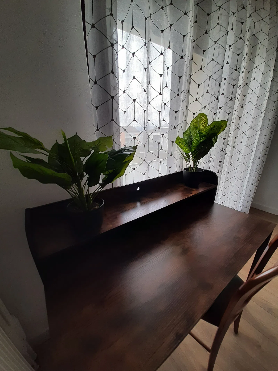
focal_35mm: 13
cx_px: 139
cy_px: 186
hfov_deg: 89.9
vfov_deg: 106.2
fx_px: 139
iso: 50
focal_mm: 1.42
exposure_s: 1/50
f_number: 2.2
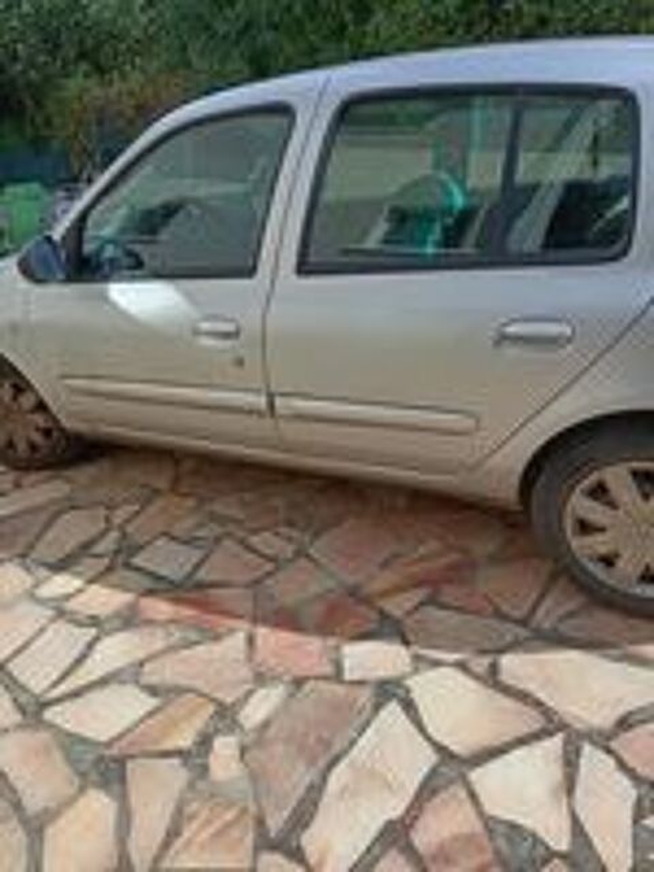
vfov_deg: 67.3
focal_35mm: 26
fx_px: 655
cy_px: 436
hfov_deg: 53.1
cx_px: 327
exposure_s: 1/1218
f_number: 1.8
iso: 100
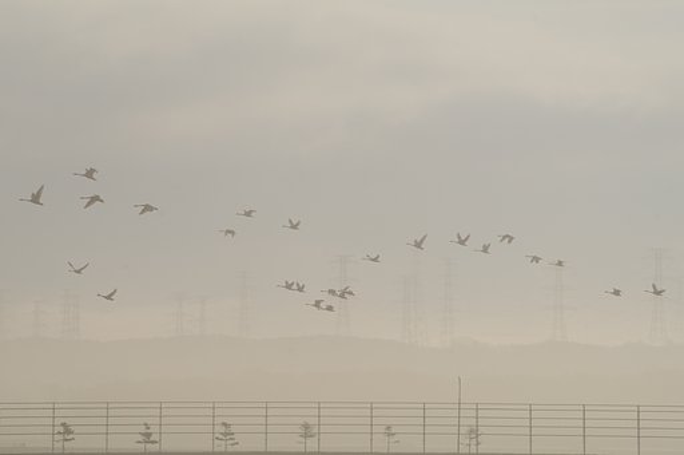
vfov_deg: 10.4
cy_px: 228
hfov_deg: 15.5
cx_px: 342
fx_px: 2505
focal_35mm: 132
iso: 100
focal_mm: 87.5
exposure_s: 1/500
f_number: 11
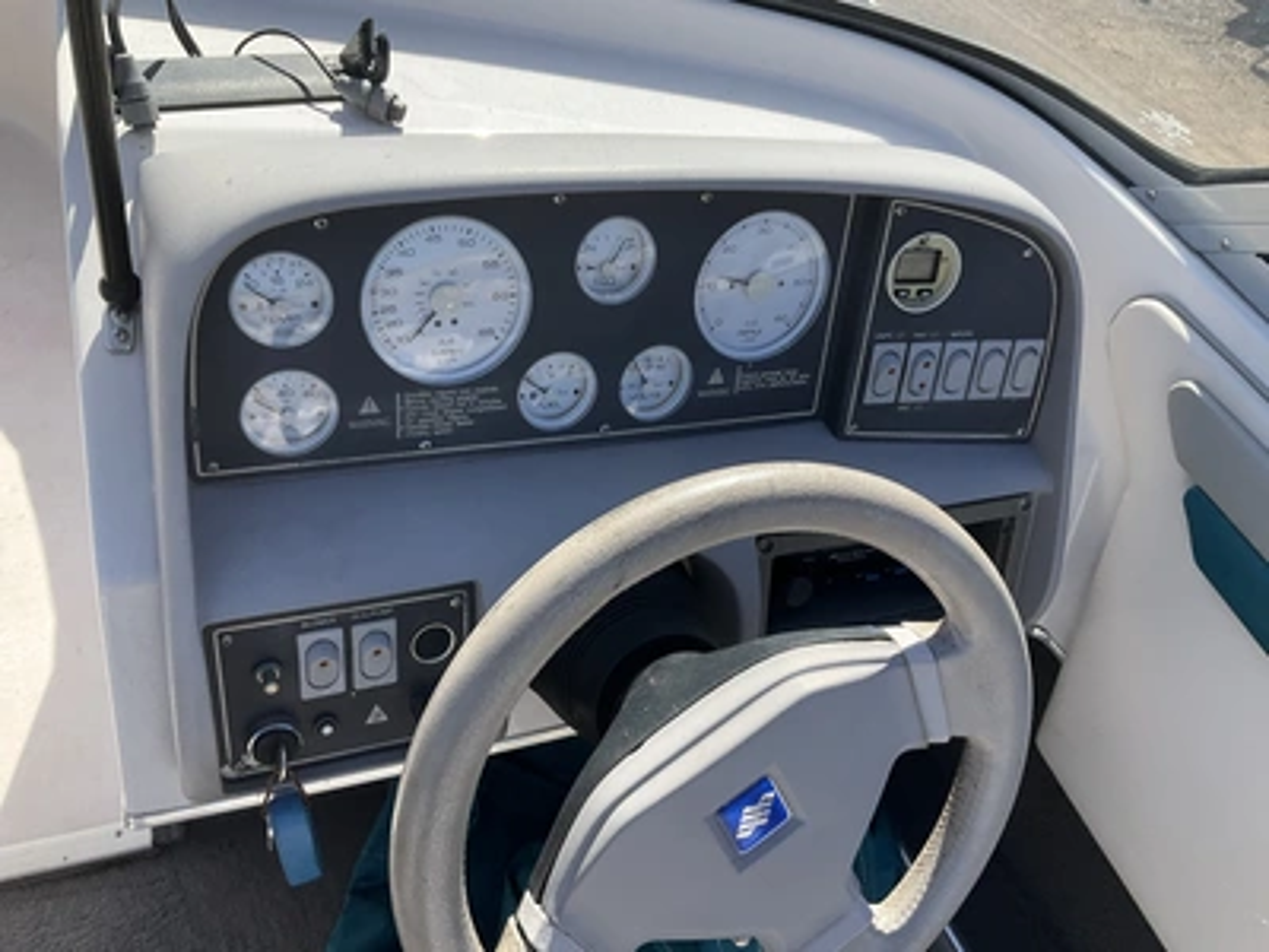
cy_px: 476
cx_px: 634
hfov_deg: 61.7
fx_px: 1063
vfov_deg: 48.2
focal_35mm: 29
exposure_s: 1/829
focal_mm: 3
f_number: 1.8
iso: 25
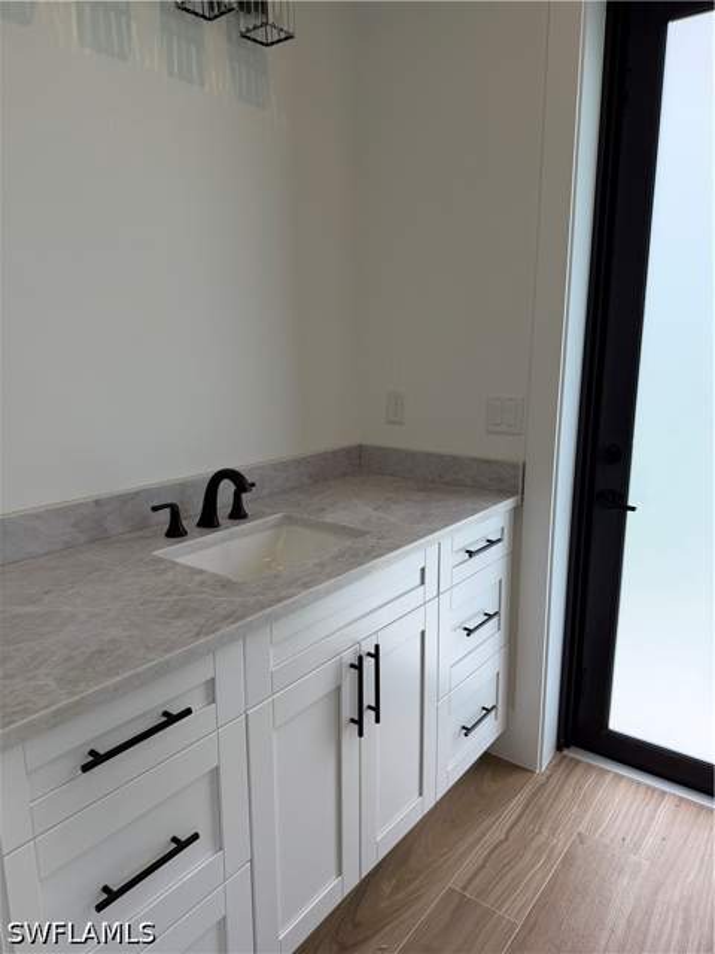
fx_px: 661
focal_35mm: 24
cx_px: 358
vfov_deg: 71.6
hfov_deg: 56.8
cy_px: 477
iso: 80
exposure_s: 1/245
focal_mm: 6.76
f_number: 1.78
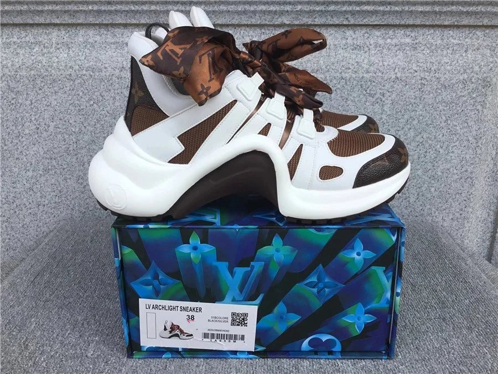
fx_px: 446
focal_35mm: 31
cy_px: 187
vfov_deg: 45.4
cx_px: 249
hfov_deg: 58.4
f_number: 2.4
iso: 25
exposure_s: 1/562
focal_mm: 3.3
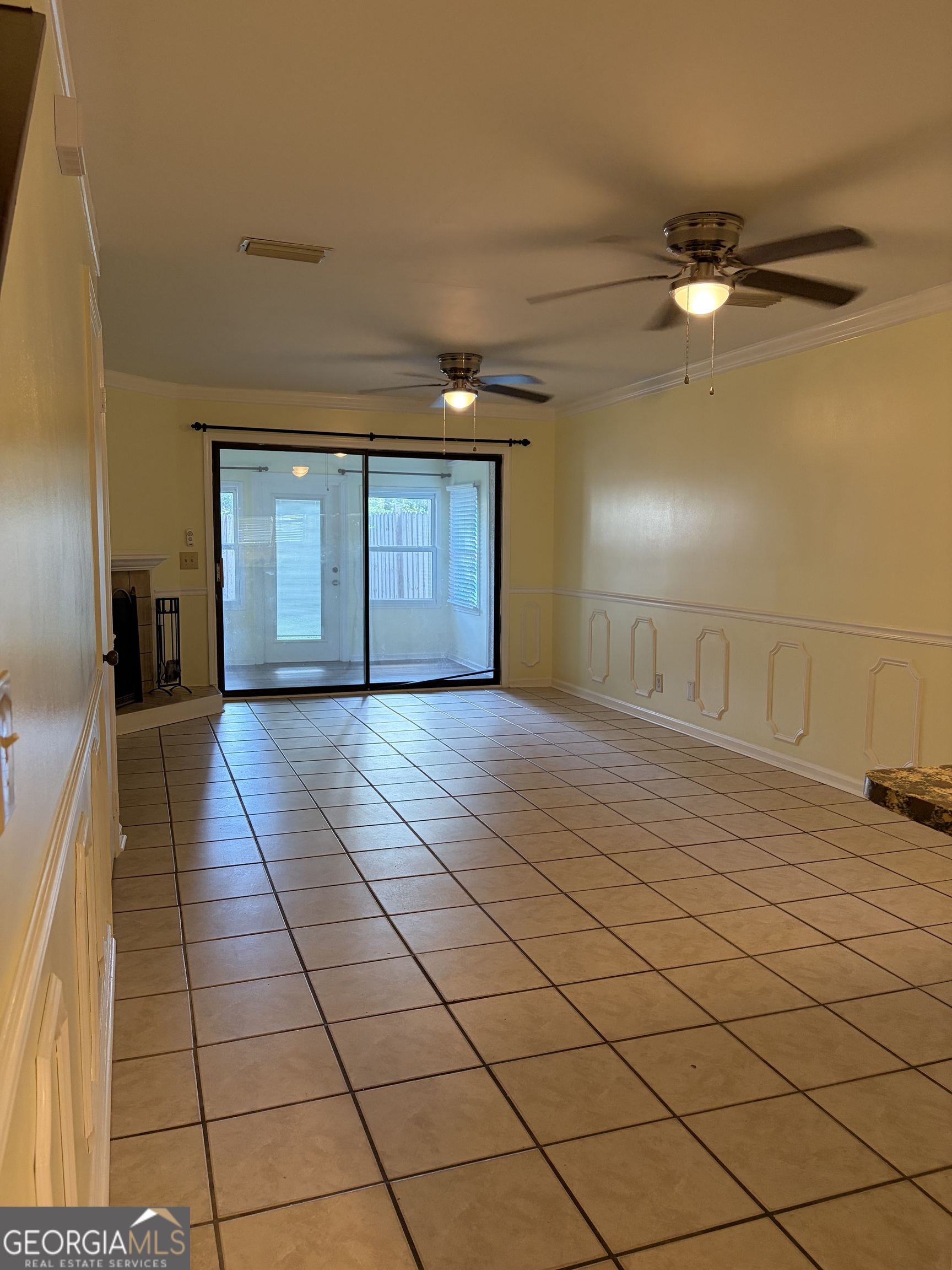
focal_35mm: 26
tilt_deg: -5.9
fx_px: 953
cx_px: 476
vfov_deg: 67.3
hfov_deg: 53.1
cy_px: 635
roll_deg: -0.3
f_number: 1.6
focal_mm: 5.96
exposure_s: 1/60
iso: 250
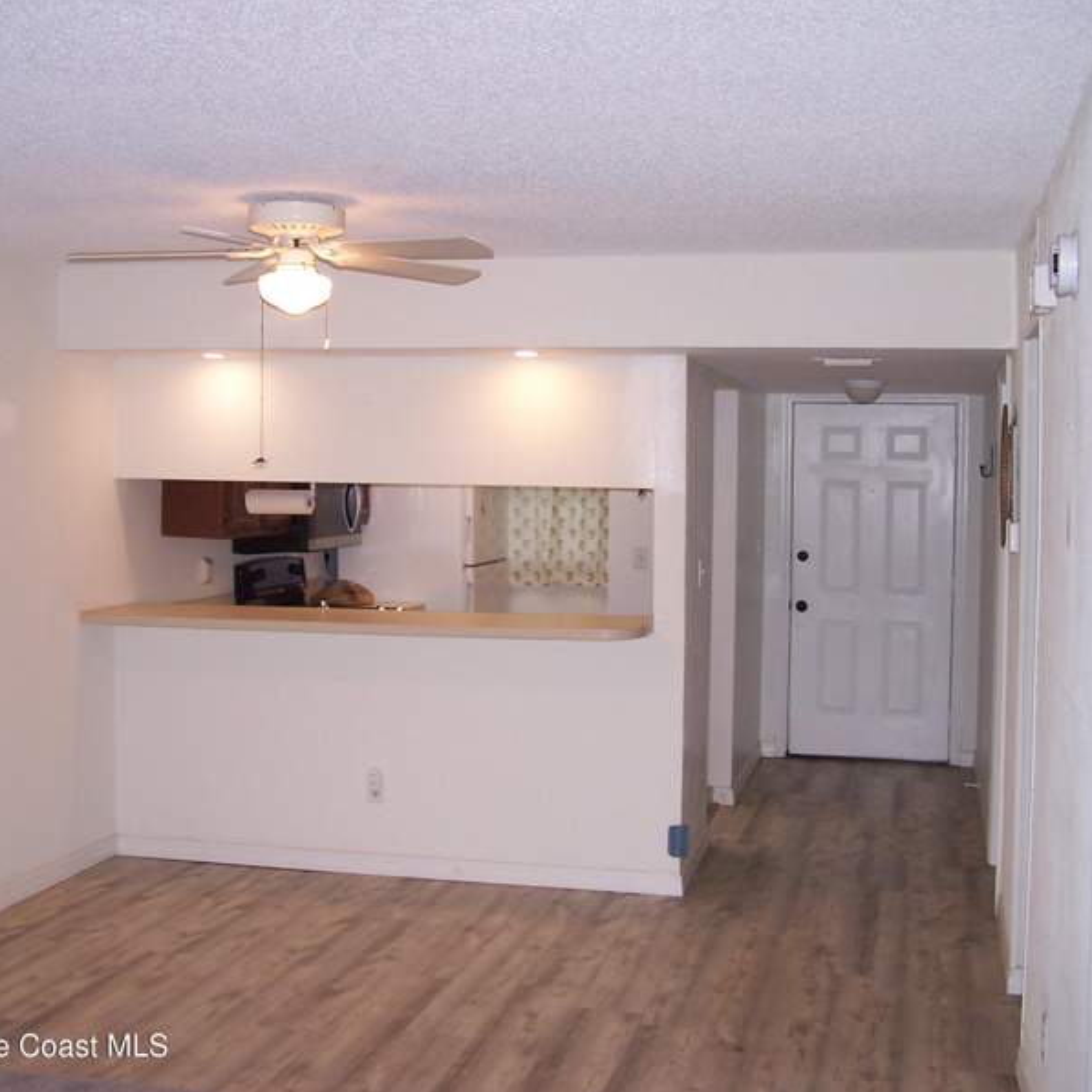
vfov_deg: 37.6
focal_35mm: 45
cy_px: 547
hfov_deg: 37.6
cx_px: 552
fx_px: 1606
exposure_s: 1/60
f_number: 2.8
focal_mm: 6.3
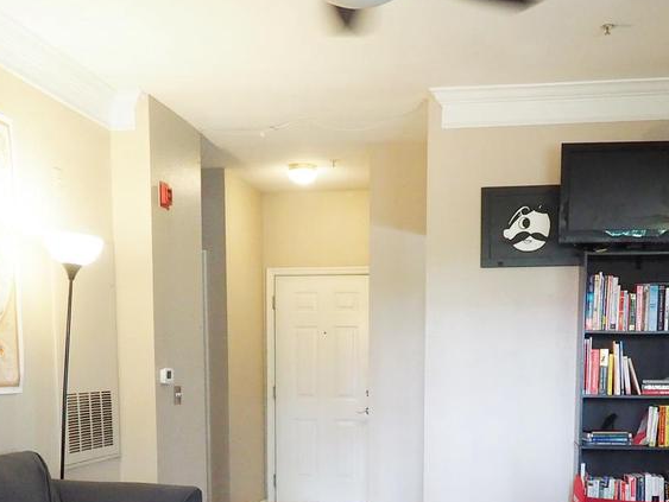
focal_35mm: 46
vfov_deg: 30.1
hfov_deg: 41.2
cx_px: 365
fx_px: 890
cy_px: 458
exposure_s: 1/60
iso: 1600
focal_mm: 9
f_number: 4
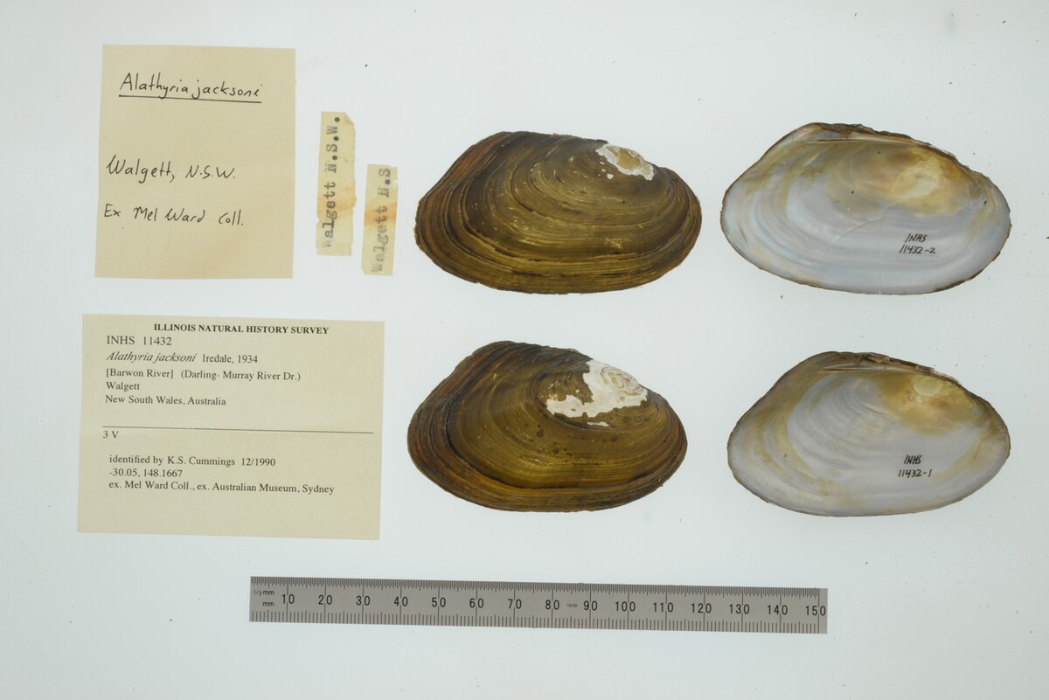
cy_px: 350
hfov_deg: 33.4
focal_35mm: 60
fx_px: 1749
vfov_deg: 22.6
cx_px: 524
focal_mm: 60
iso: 100
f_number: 32
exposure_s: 1/10
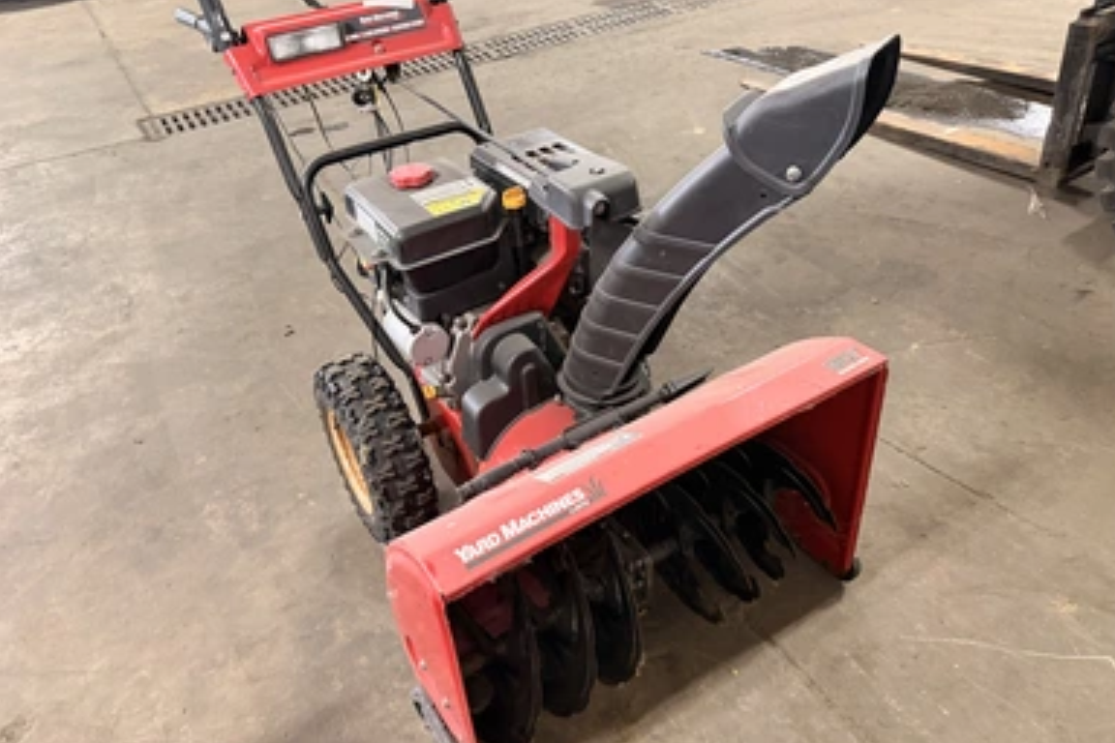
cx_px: 555
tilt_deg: -33.5
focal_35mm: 26
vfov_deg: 49.5
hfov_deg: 69.4
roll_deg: +5.5
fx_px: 805
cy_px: 357
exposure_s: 1/60
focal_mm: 6.76
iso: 800
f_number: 1.78
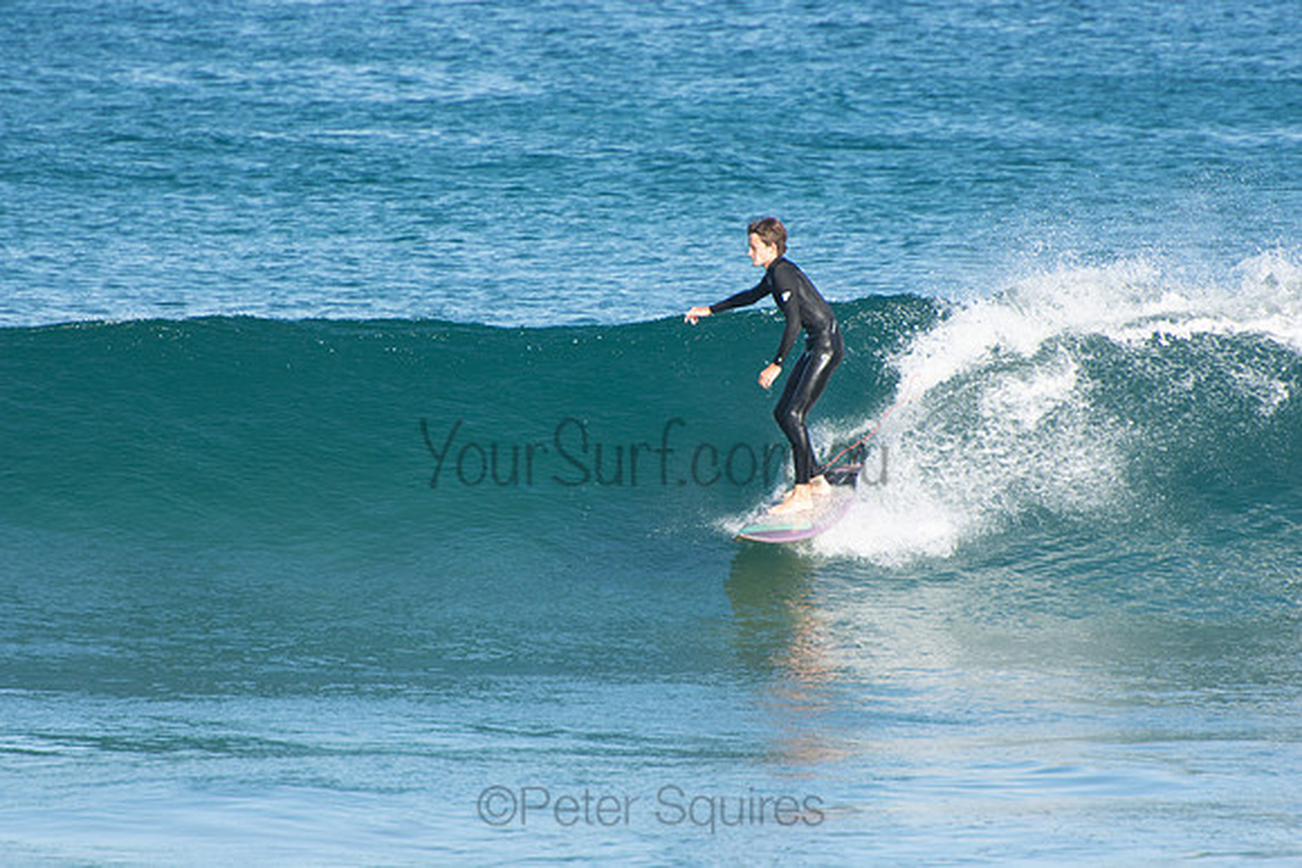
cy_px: 434
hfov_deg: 3.4
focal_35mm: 600
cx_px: 651
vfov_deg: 2.3
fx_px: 21704
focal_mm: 400
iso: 450
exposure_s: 1/1250
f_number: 5.6
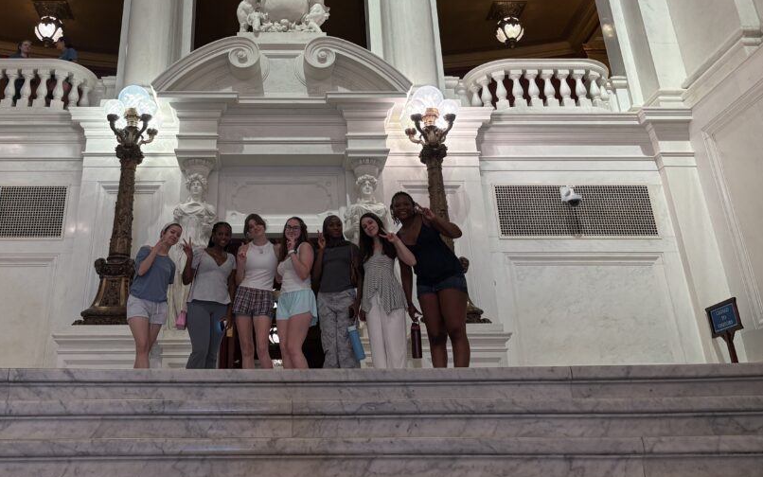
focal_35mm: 35
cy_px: 125
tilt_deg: +25.9
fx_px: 728
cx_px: 285
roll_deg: +0.3
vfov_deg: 35.6
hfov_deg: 54.7
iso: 125
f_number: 1.6
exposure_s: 1/60
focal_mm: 5.96
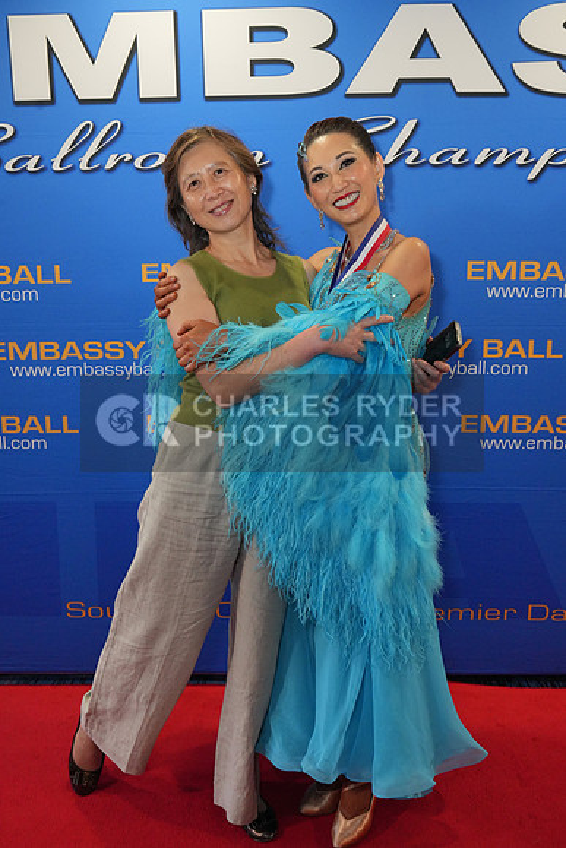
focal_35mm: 34
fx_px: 801
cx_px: 283
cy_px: 424
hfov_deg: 38.9
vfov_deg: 55.8
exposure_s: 1/200
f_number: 7.1
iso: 3200
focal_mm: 34
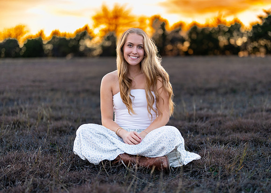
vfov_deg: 25.4
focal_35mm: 56
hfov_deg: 35.0
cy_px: 101
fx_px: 430
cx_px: 139
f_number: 1.2
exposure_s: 1/640
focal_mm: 50
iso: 250
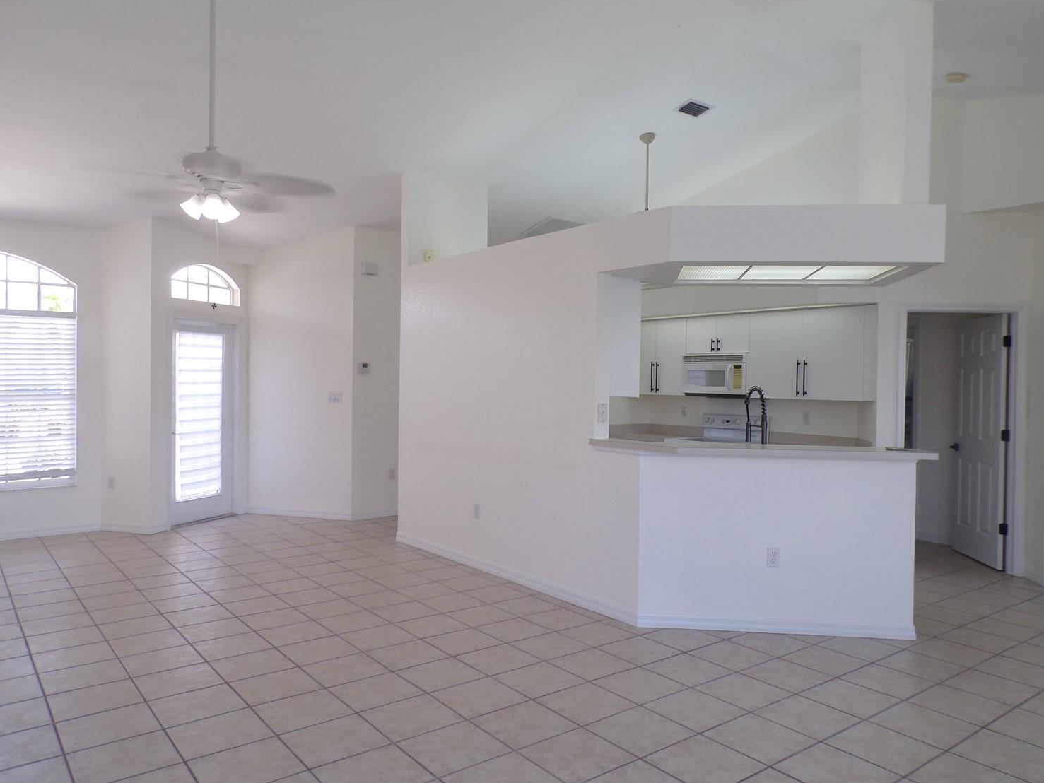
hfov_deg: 67.2
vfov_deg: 53.1
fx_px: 784
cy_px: 374
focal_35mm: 26
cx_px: 553
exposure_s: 1/50
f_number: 4.3
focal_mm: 4.3
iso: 80
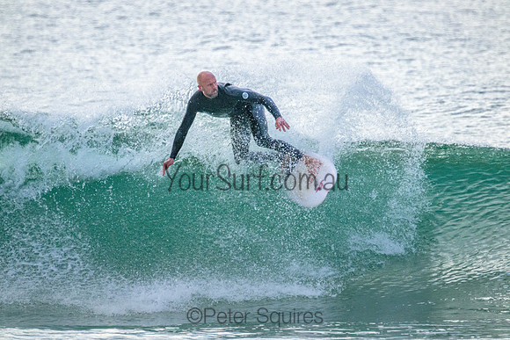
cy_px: 170
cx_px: 255
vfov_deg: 1.7
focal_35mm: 800
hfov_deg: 2.6
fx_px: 11335
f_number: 11
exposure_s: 1/2000
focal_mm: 800
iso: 8000
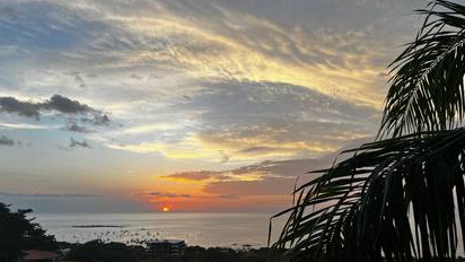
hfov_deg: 59.4
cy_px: 163
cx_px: 221
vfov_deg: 35.5
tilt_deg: +7.5
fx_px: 407
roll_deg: +0.6
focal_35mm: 33
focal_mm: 5.7
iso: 50
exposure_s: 1/1068
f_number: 1.5
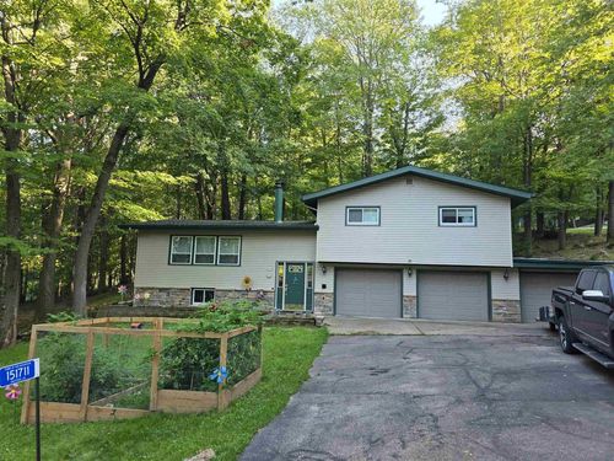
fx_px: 408
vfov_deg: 58.9
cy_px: 230
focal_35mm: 23
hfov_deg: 73.9
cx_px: 307
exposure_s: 1/180
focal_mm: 6.3
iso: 64
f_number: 1.7
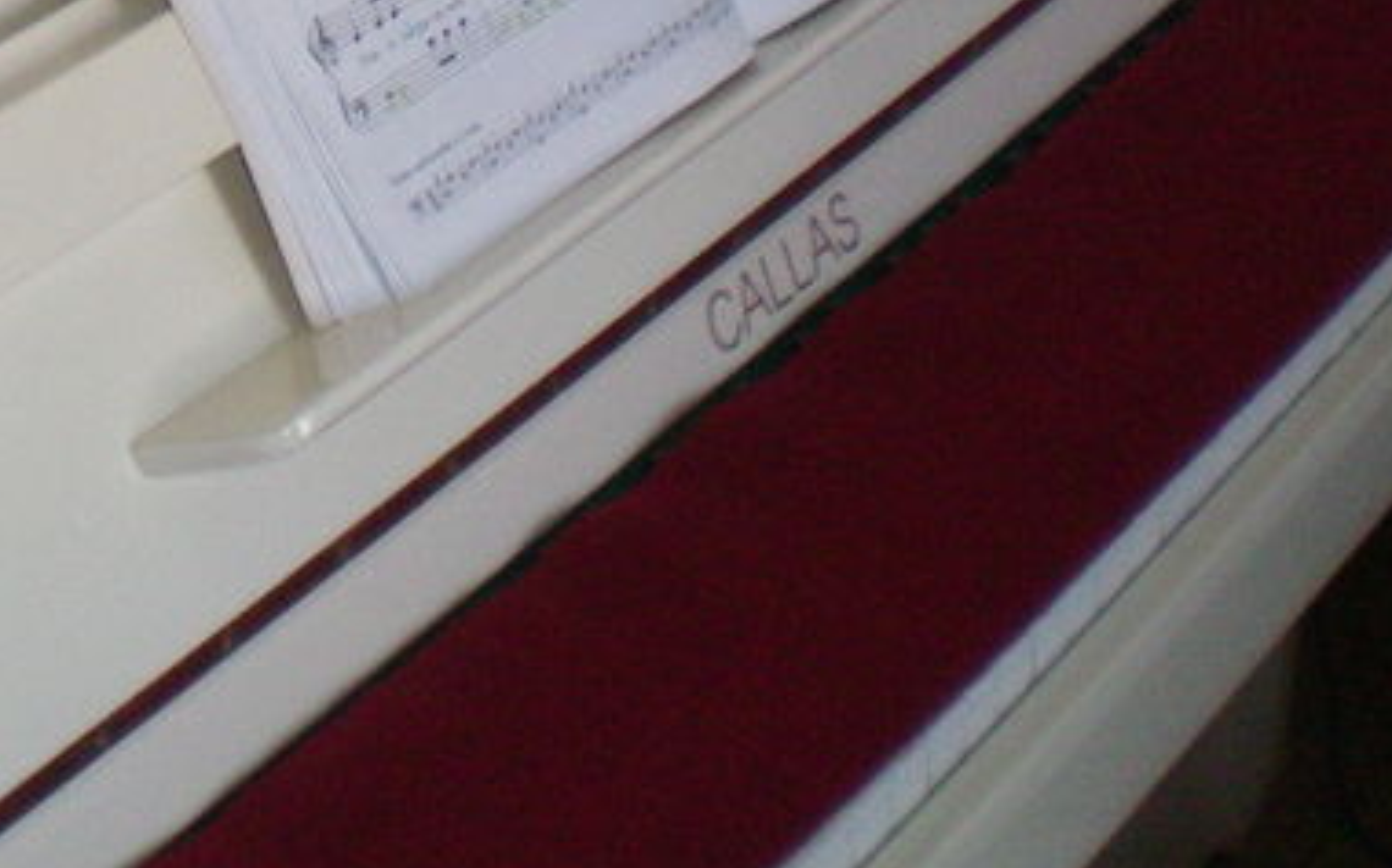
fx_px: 4019
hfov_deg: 18.9
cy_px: -450
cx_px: -106
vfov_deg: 11.8
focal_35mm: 106
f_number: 3.1
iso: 160
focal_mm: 6.3
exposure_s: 1/60
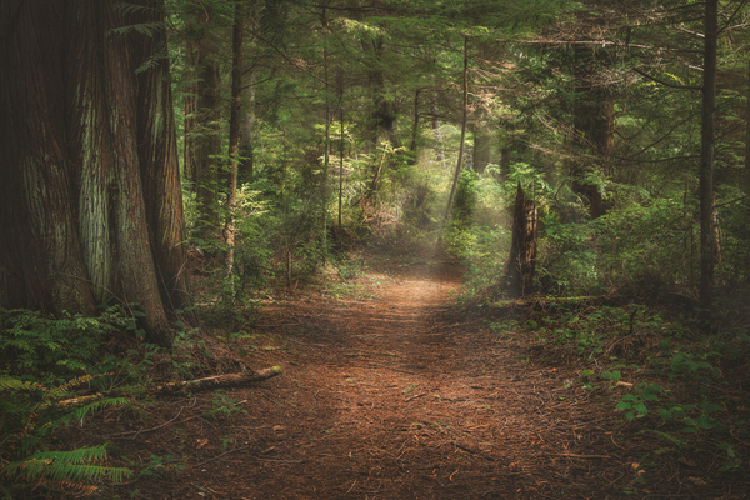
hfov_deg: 39.6
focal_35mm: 50
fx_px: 1042
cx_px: 375
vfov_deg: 27.0
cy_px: 250
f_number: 9
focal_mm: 50
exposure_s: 1.3
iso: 50
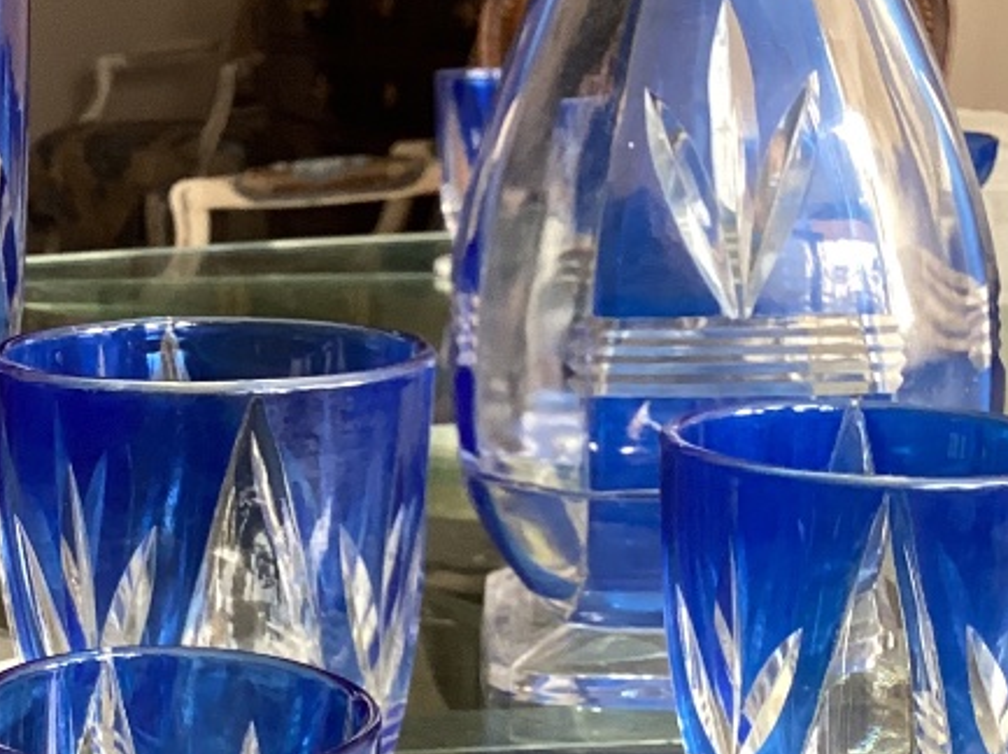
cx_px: 161
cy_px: 349
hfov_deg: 22.4
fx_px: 2502
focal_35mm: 86
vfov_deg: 17.1
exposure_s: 1/60
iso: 125
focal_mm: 3.3
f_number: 2.4
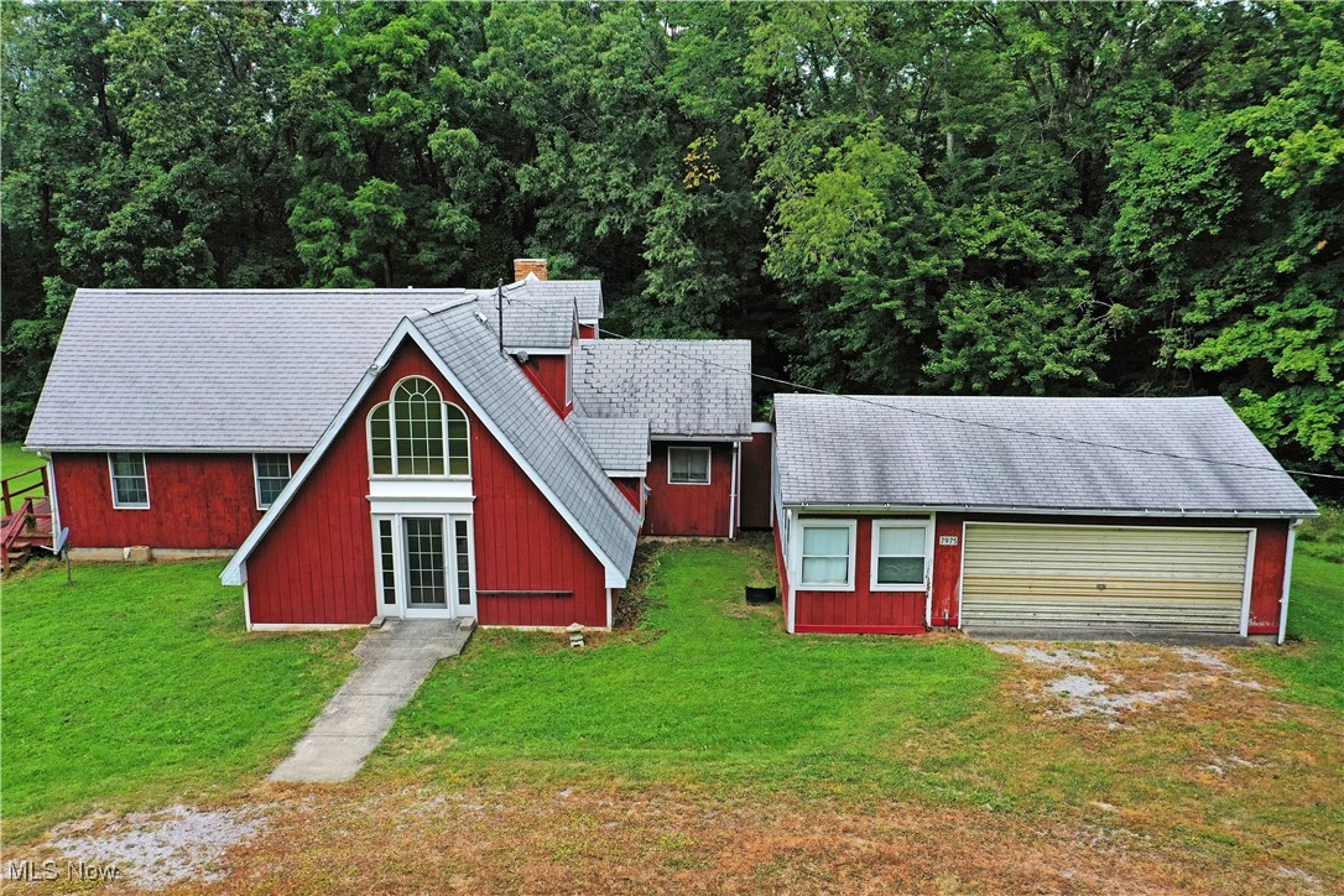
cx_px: 672
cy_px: 448
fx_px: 1045
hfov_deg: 65.5
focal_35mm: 28
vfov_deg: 46.4
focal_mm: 10.26
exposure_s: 1/320
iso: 100
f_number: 5
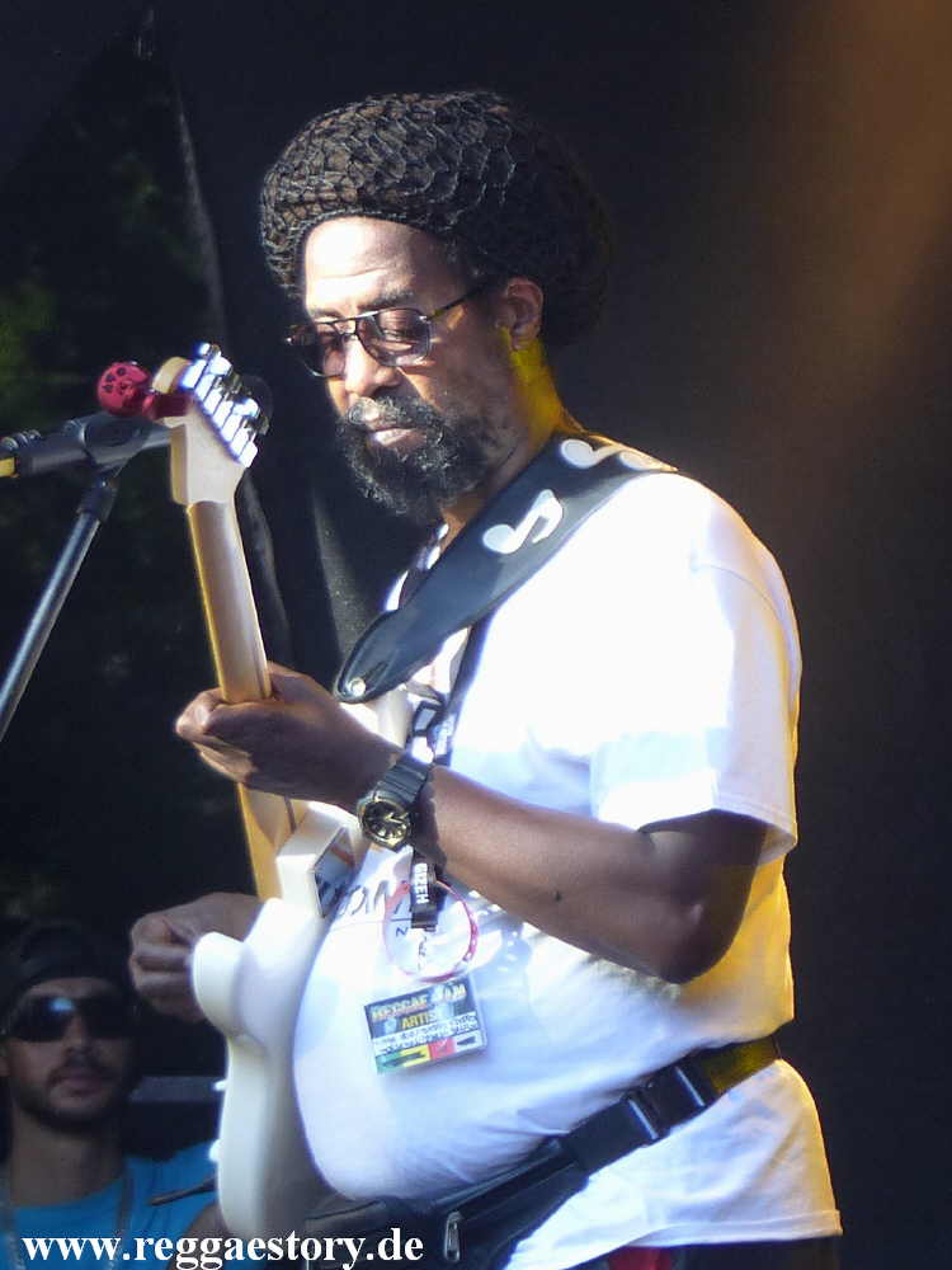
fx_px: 4877
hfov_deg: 11.1
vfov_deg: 14.8
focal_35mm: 133
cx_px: 476
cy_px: 635
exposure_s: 1/80
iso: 100
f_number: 2.8
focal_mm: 23.9
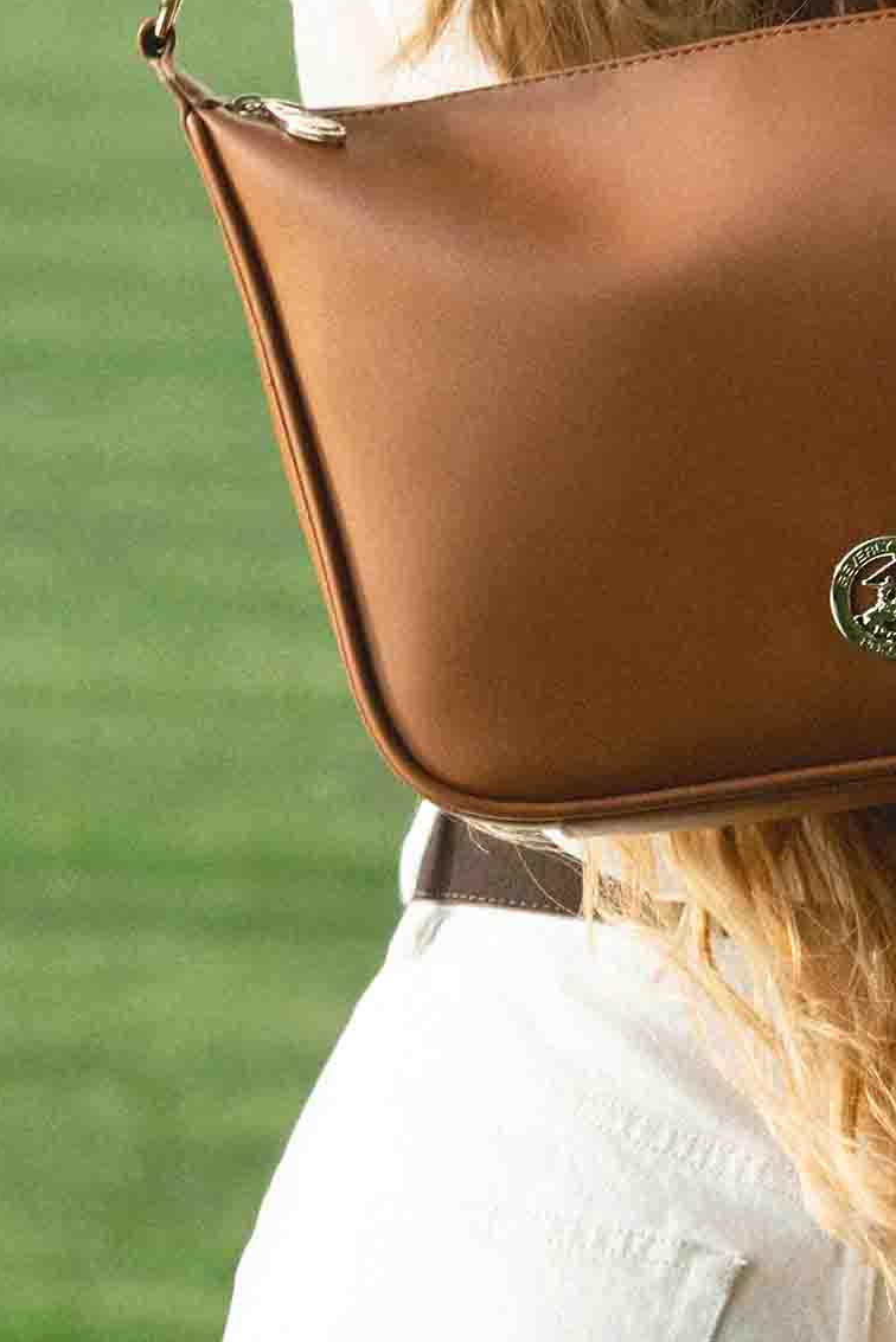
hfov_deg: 2.5
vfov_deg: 3.7
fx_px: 20818
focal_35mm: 558
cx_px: 545
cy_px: 329
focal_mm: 155
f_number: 8
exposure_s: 1/400
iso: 1250
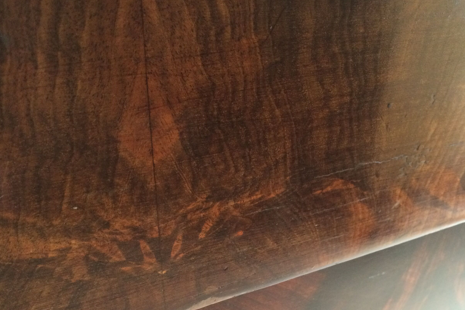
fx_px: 530
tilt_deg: -36.6
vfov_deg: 31.1
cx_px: 233
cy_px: 283
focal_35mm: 41
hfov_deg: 47.4
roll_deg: +0.3
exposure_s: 1/20
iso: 250
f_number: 2.2
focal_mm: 4.15
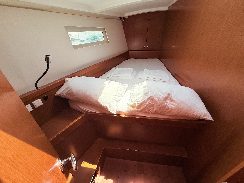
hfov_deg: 102.1
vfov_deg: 85.7
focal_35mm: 14
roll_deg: +1.8
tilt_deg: -30.5
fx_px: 99
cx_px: 122
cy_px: 92
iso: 64
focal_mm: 2.22
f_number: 2.2
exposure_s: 1/277
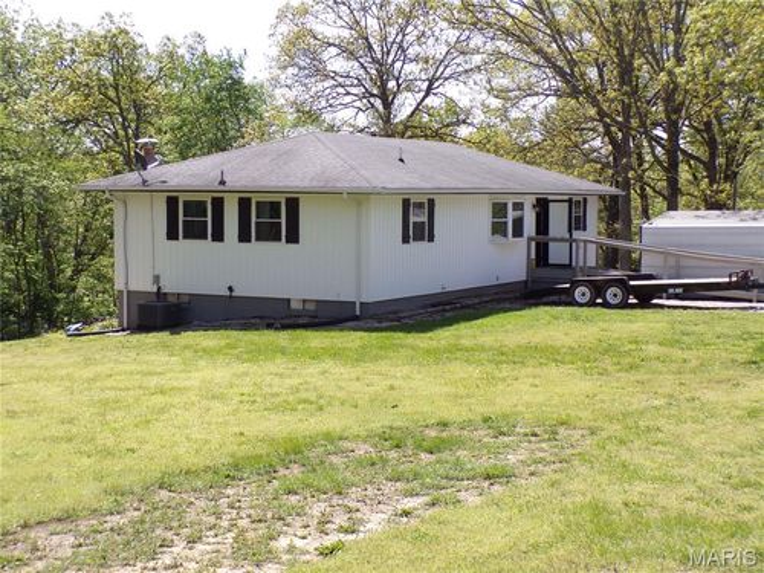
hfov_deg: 34.3
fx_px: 1236
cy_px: 286
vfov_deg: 26.1
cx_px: 382
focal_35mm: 56
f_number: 5.3
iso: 80
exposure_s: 1/220
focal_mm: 10.1
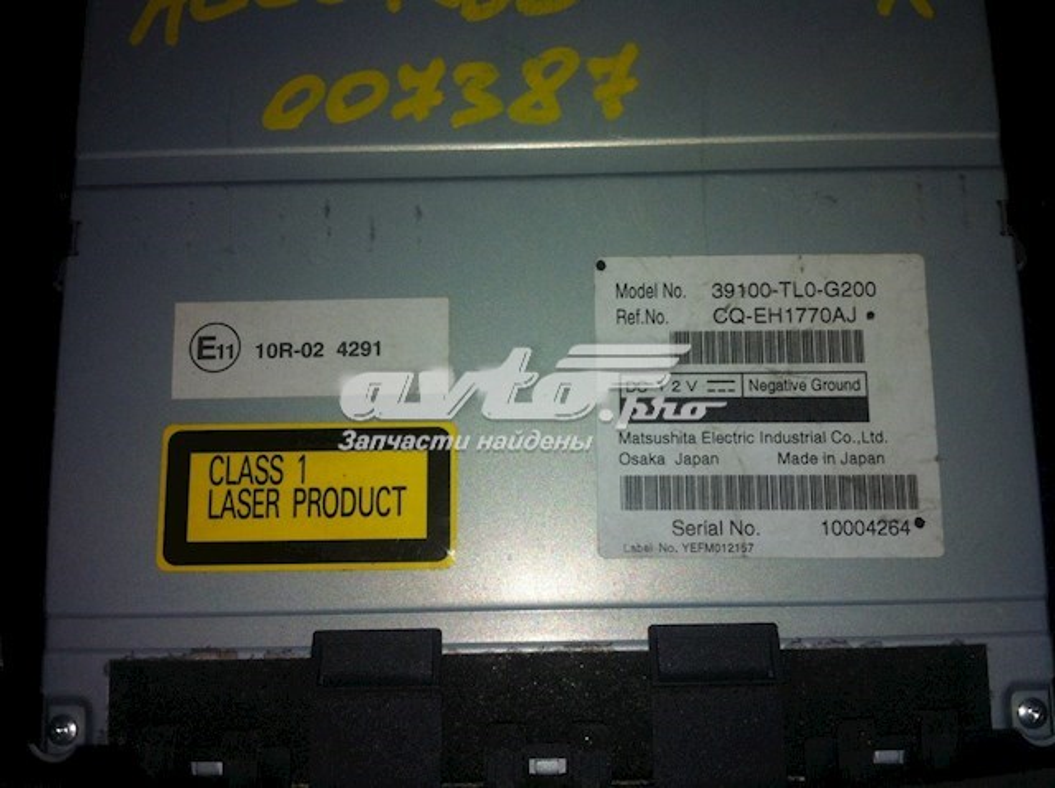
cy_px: 394
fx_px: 1065
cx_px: 528
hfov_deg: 52.7
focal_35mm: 35
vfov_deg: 40.6
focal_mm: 3.85
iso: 80
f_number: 2.8
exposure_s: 1/110
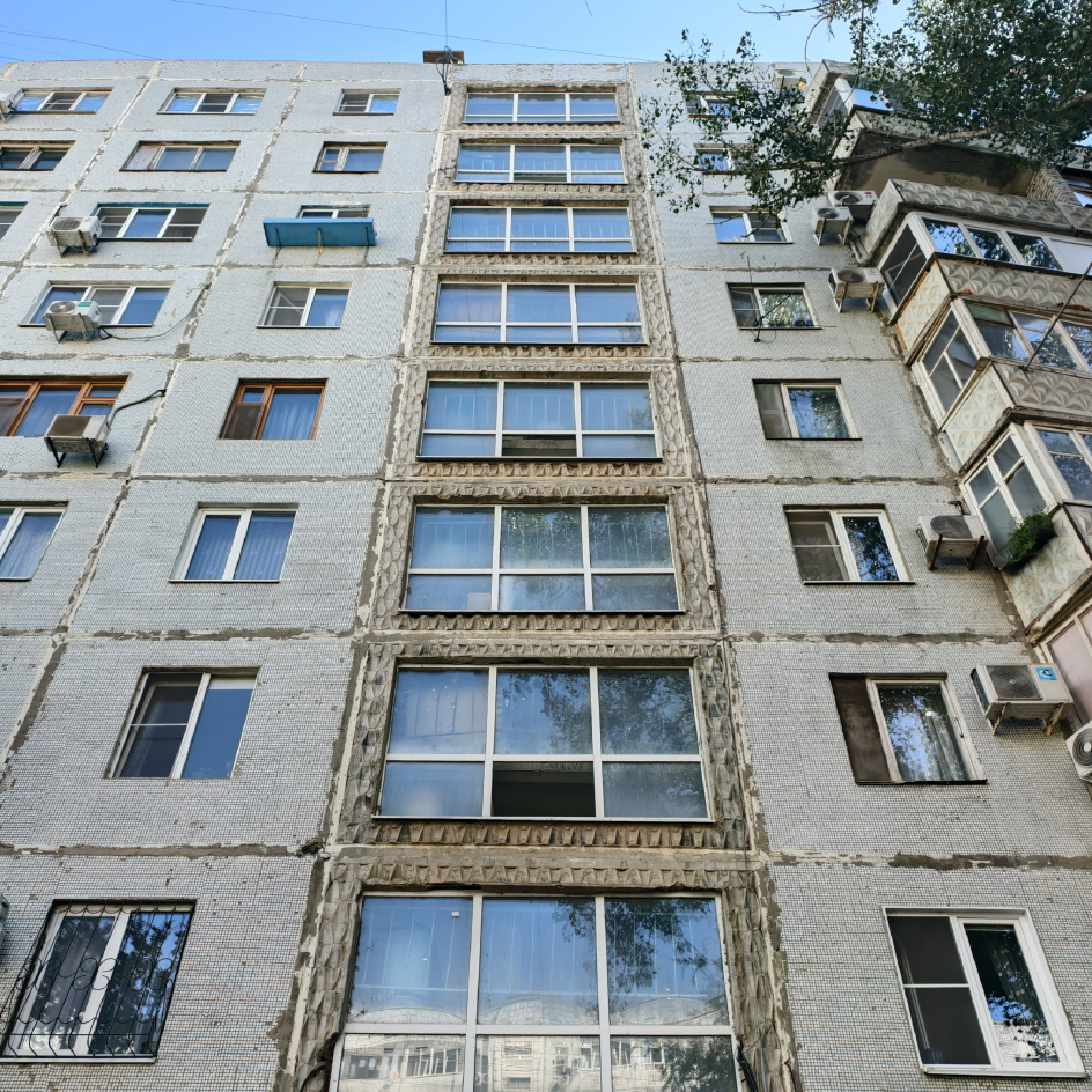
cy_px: 639
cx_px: 537
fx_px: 999
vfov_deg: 57.0
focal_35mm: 28
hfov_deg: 57.3
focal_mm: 6.54
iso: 72
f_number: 1.57
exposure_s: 1/1232
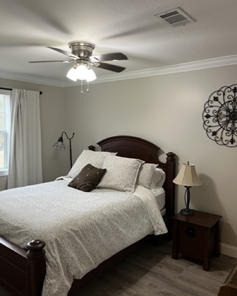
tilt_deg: -3.7
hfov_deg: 51.5
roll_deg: -0.3
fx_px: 245
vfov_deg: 62.2
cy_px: 149
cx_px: 115
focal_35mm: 28
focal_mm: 5.1
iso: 100
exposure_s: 1/60
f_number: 1.6
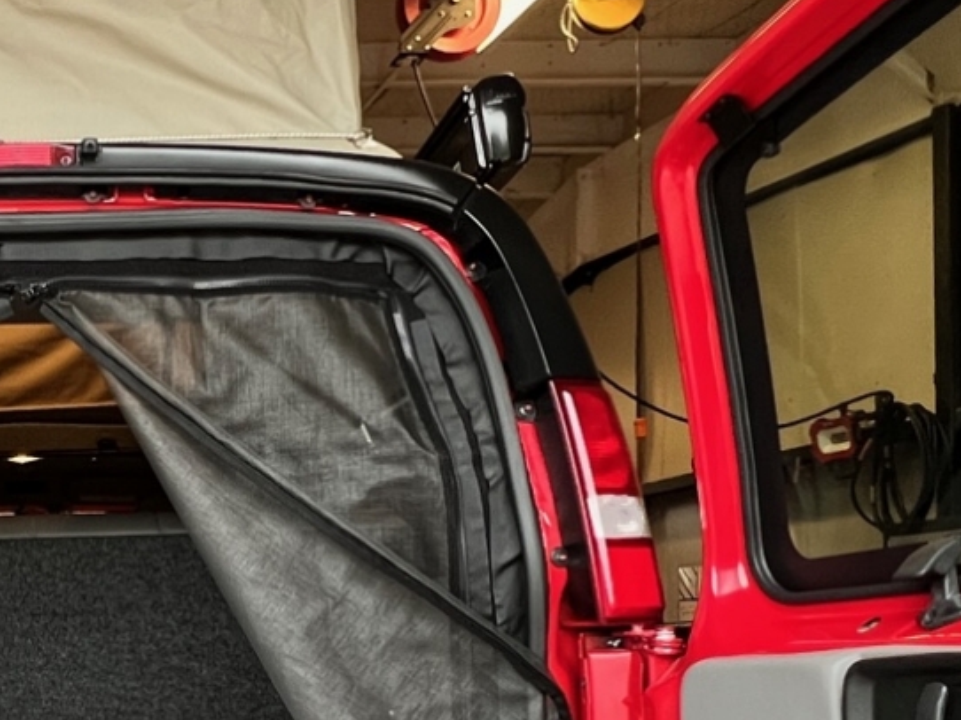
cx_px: 39
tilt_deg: +0.2
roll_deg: +1.5
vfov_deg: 28.8
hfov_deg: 36.4
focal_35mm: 48
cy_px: 672
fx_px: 1332
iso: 250
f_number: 1.8
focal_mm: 1.57
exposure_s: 1/99
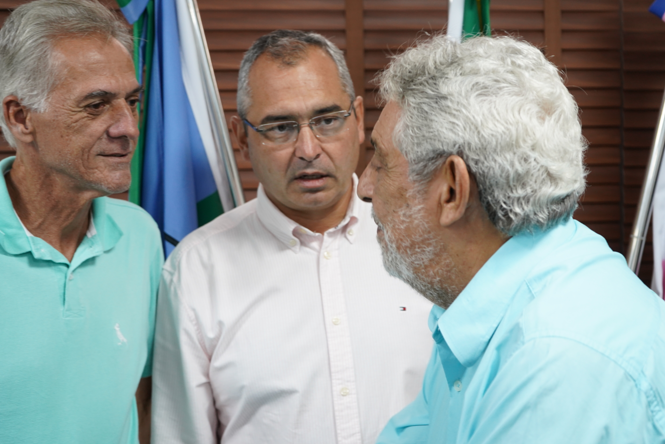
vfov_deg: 24.2
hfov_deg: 35.6
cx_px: 333
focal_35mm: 56
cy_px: 225
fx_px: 1034
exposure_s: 1/60
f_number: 5
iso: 1600
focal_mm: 53
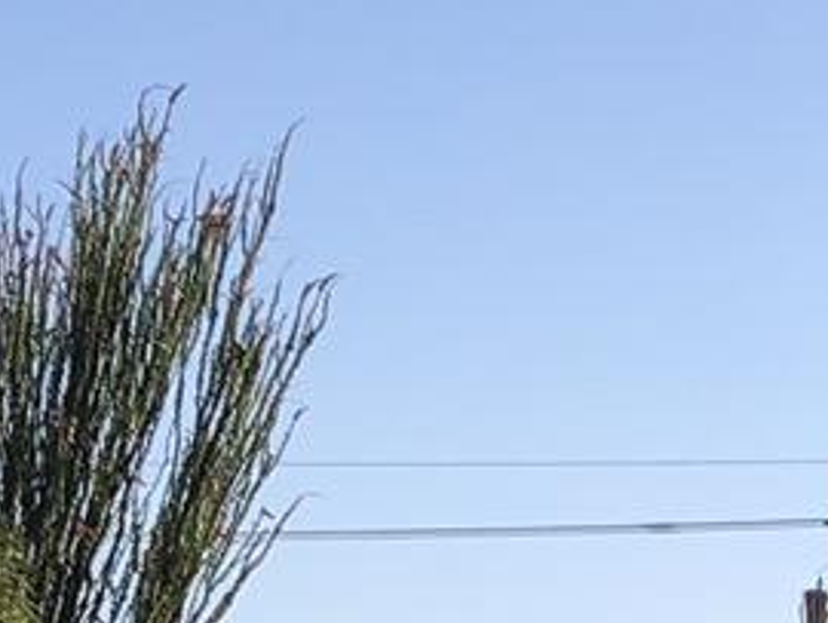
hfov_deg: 9.1
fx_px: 5075
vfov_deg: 6.6
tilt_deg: -6.6
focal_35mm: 212
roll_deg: +2.5
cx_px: 1196
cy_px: 1556
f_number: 1.8
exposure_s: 1/1567
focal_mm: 3.99
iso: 20
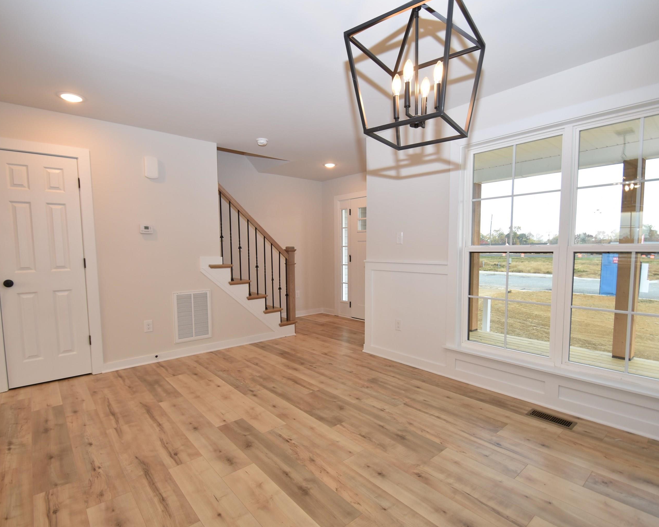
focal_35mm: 17
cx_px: 345
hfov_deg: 89.6
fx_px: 332
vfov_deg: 77.0
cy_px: 263
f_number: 4
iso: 200
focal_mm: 10
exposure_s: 1/80
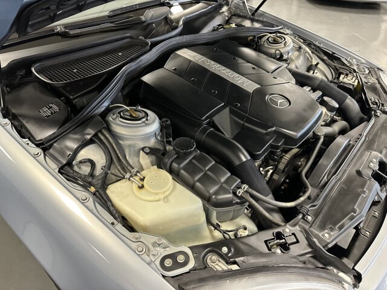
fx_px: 268
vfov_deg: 56.8
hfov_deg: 71.6
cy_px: 145
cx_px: 194
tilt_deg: -40.6
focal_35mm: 24
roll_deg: -2.6
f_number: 1.78
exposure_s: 1/60
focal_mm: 6.86
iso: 400
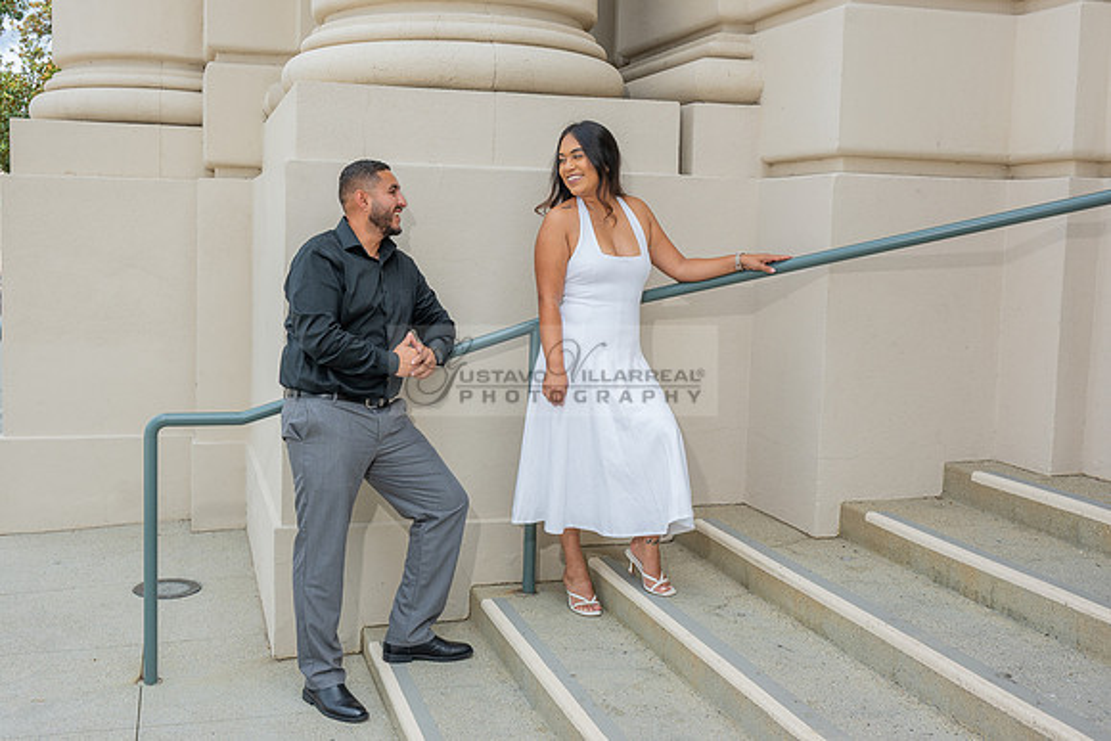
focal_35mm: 39
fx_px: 1206
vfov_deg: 34.2
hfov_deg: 49.3
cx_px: 470
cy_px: 338
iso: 200
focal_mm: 33
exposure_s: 1/160
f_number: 8
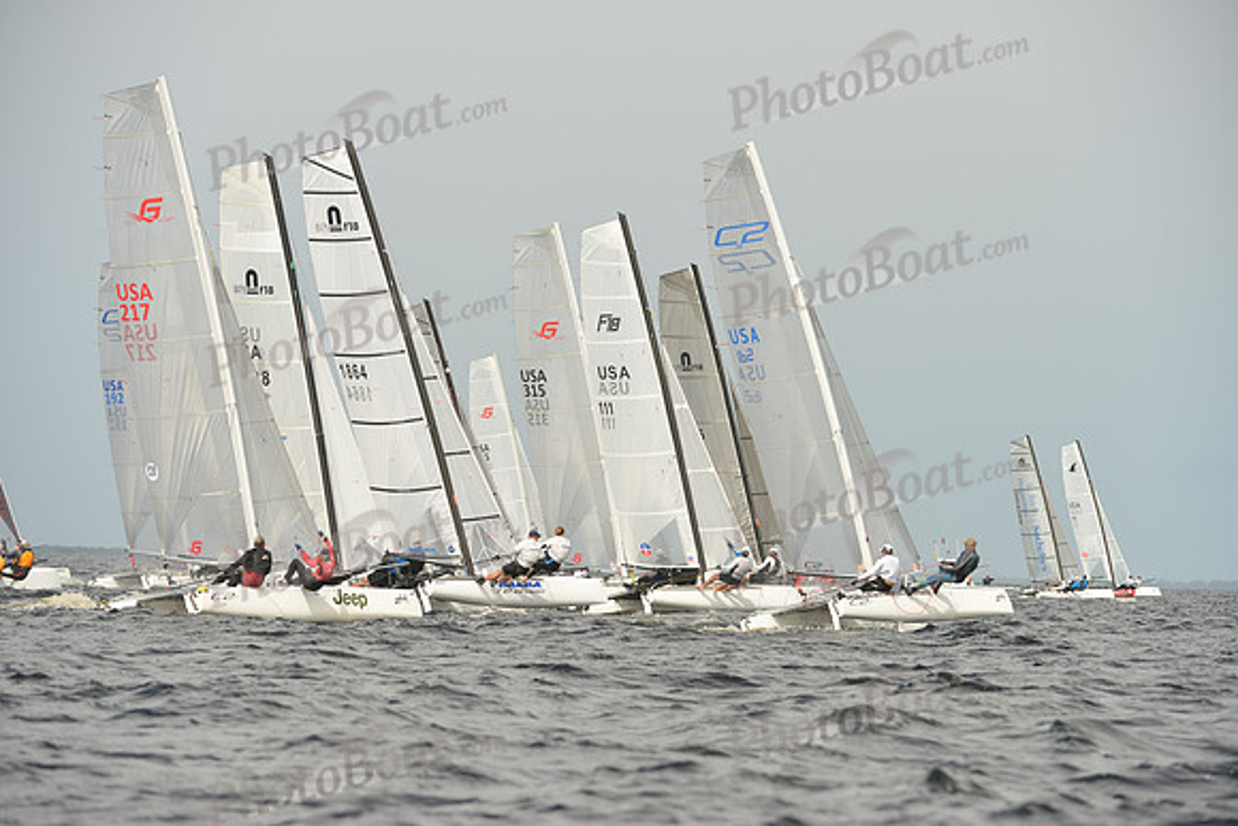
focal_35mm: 200
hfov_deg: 10.3
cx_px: 619
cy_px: 413
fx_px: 6879
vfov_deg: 6.9
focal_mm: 200
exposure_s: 1/1000
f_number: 5
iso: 250
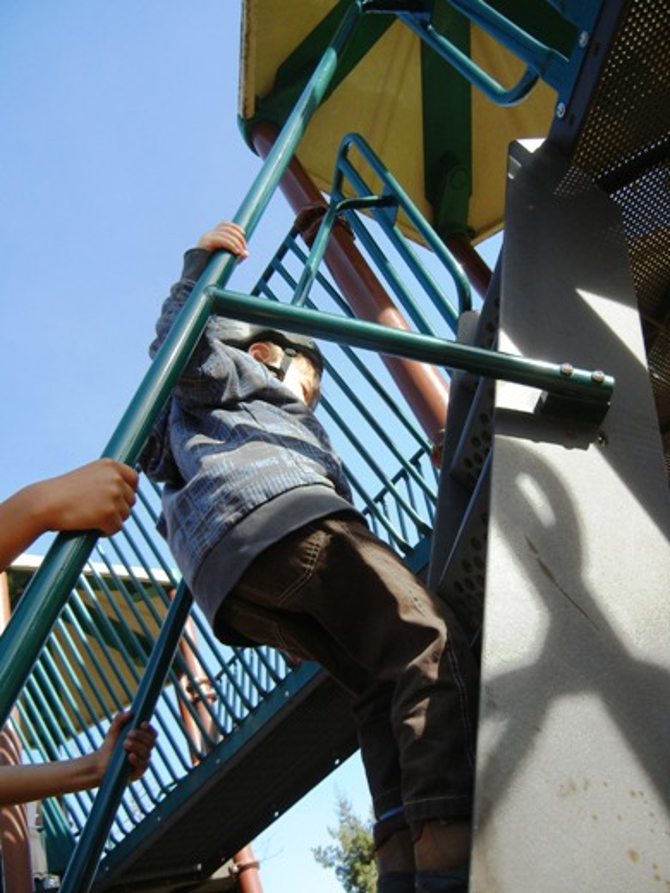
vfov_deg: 60.0
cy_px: 446
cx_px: 335
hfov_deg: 46.8
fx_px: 774
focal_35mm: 30
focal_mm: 5.4
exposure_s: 1/764
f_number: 3.5
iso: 160
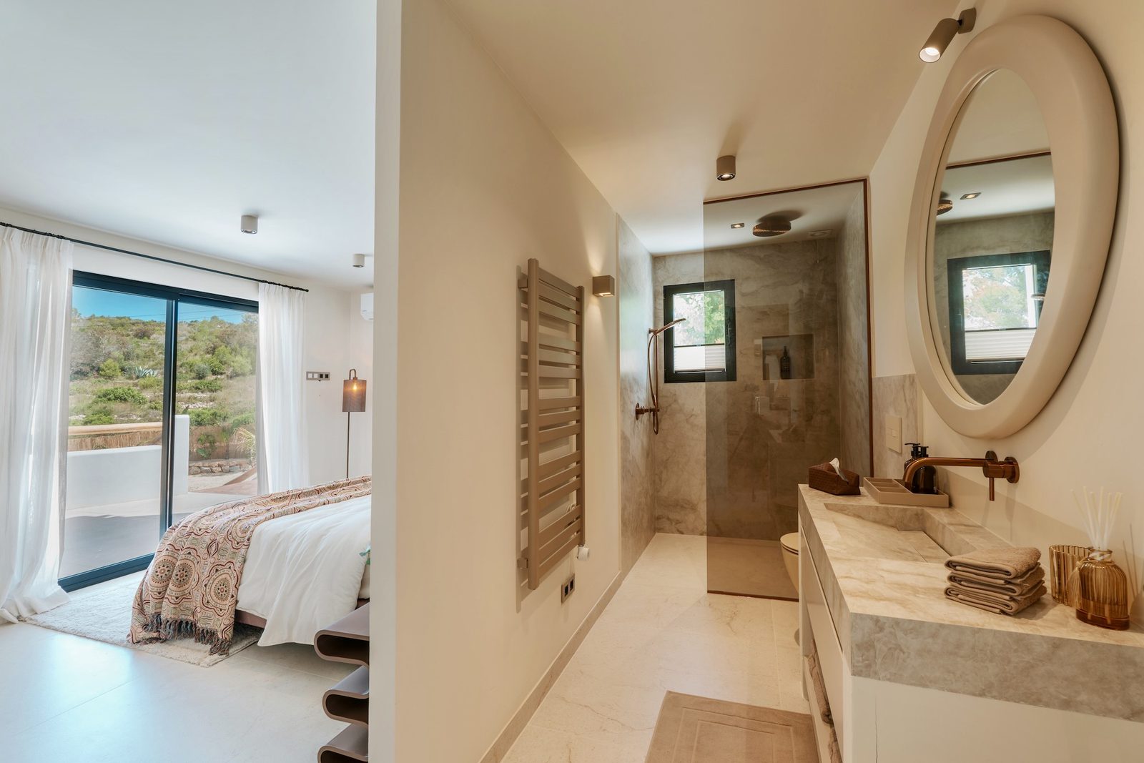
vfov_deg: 72.1
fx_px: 524
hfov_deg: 95.0
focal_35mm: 16
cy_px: 382
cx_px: 572
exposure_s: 1/80
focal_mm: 16.5
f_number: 10
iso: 50
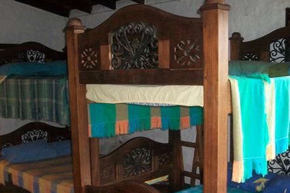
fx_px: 379
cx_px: 138
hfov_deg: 41.9
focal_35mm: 47
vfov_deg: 28.2
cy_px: 146
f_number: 2.9
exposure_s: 1/60
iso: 200
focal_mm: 5.7
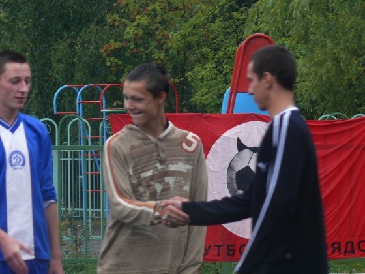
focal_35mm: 237
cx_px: 182
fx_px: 2499
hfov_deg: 8.4
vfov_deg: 6.3
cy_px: 137
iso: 100
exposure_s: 1/60
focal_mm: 28.2
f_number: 3.6
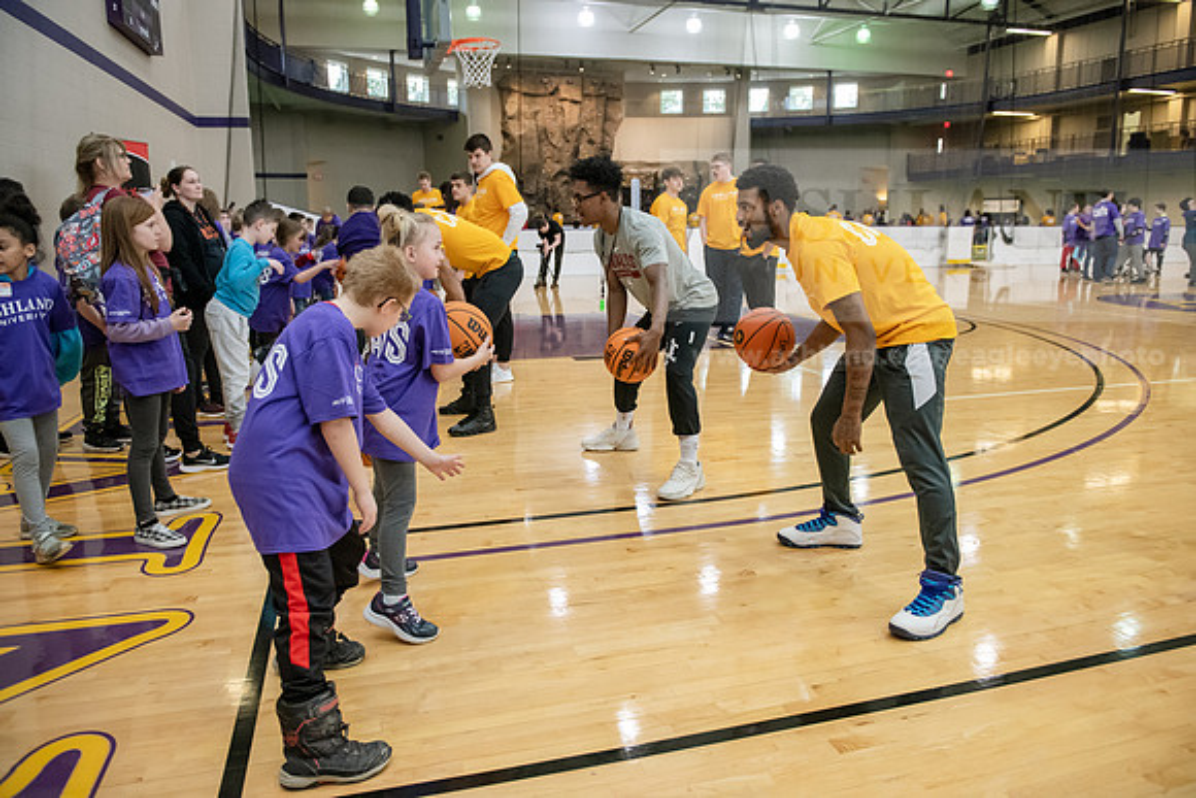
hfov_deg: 69.4
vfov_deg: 49.6
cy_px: 399
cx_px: 598
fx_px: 864
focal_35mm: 26
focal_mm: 26
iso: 2500
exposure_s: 1/200
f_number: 3.5
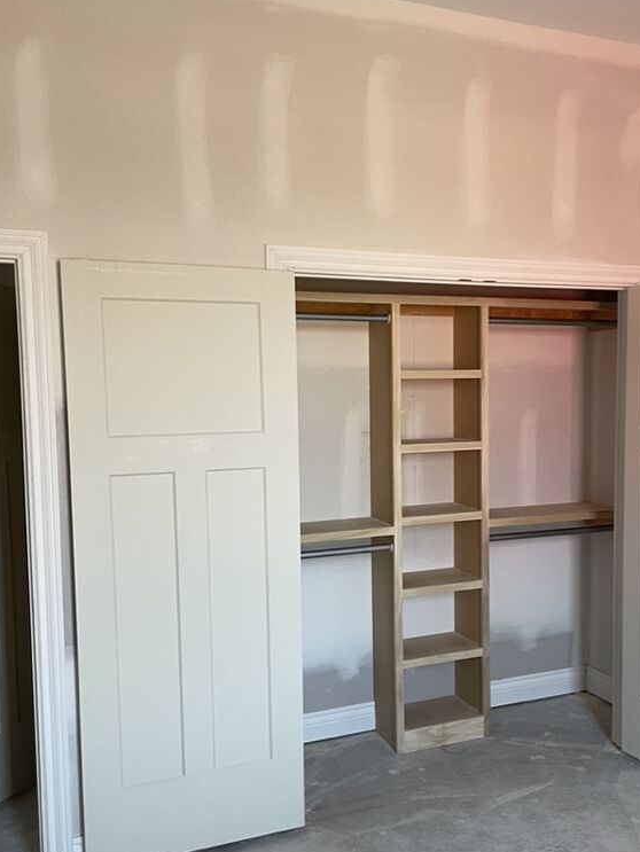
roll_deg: +1.6
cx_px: 425
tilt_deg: -0.5
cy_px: 470
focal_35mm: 35
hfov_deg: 40.2
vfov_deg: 52.5
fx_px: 862
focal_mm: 4.2
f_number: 1.6
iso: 125
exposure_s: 1/60
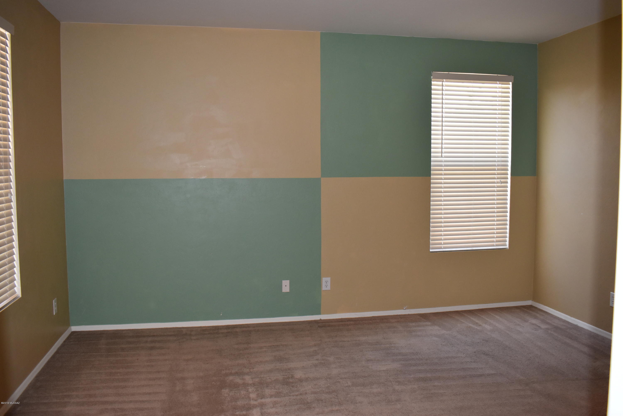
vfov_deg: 43.6
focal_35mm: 30
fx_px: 519
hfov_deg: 61.9
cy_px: 208
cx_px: 312
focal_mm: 20
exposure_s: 1/100
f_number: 5
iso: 800
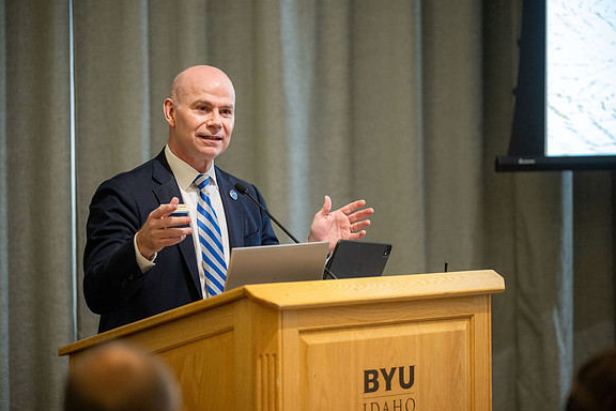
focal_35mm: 146
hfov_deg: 14.1
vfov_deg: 9.4
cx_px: 308
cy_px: 205
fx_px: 2498
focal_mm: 145
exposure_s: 1/200
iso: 2500
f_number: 2.8
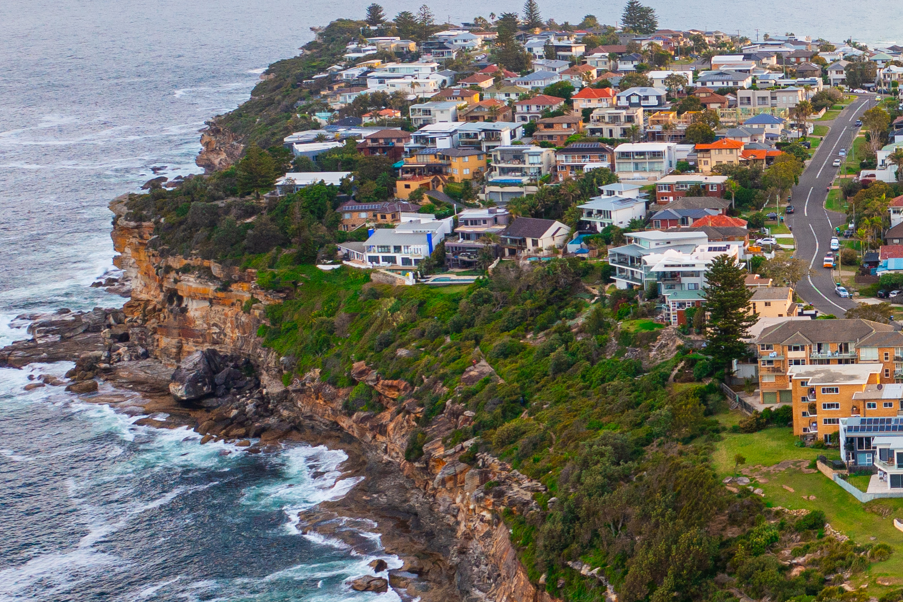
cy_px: 258
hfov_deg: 23.8
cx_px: 1109
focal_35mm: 77
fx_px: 1931
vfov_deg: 17.7
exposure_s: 1/240
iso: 100
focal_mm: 10.3
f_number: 3.2
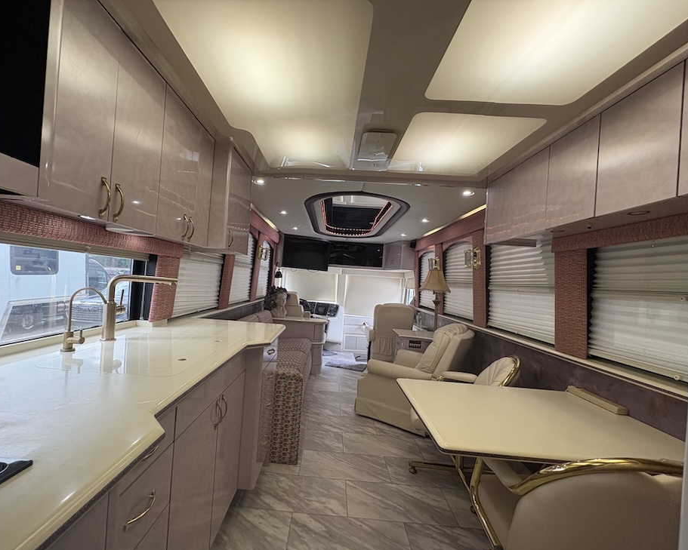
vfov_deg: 84.0
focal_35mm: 15
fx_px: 305
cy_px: 282
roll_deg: -2.6
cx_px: 322
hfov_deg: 96.7
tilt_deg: -0.6
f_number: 2.2
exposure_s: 1/86
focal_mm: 2.22
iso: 200
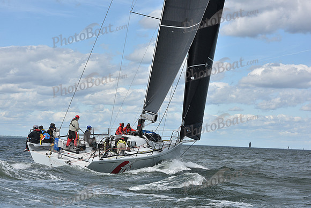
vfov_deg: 14.0
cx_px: 156
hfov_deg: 20.8
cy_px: 104
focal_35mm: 98
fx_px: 847
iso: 320
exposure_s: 1/1000
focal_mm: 98
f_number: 9
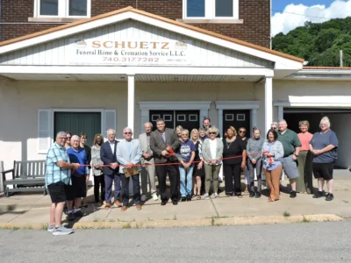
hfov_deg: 60.0
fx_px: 304
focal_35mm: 30
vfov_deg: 46.8
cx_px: 176
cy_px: 132
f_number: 3.5
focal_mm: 5.4
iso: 100
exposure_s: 1/1250
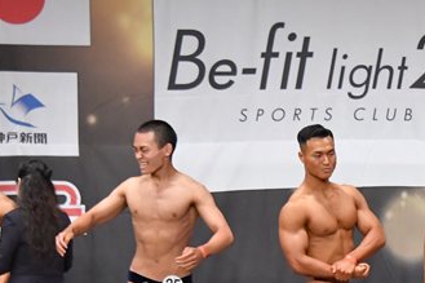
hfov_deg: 7.1
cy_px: 261
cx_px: 493
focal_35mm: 290
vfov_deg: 4.7
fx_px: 3422
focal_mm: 82
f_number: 5.6
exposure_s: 1/400
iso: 6400
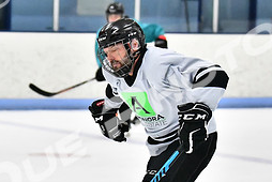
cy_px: 156
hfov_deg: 7.0
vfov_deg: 4.7
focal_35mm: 294
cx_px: 43
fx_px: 2224
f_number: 2.8
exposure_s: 1/1600
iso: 8000
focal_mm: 86
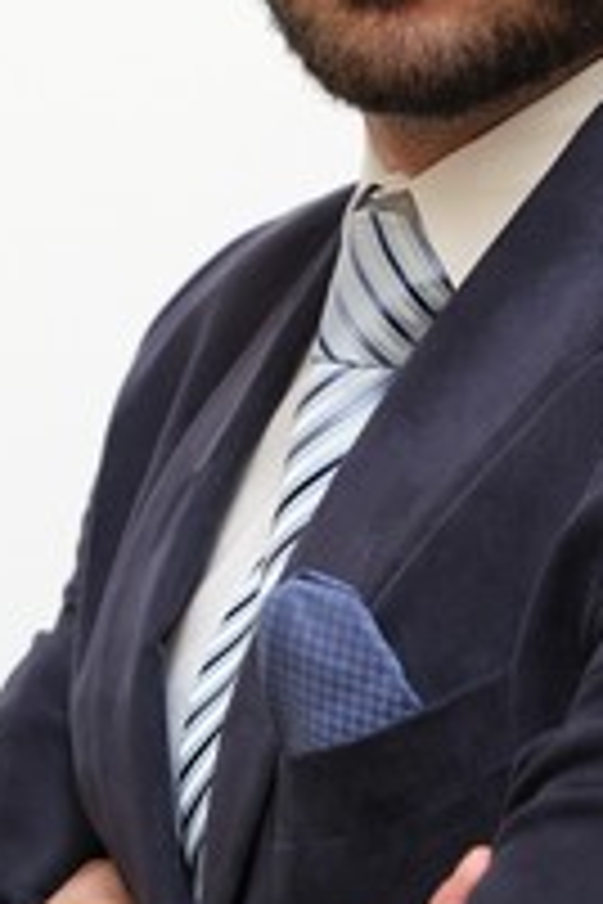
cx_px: 477
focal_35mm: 198
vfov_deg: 10.4
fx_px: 4974
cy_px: 243
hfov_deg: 6.9
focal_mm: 55
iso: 200
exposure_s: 1/17
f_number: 4
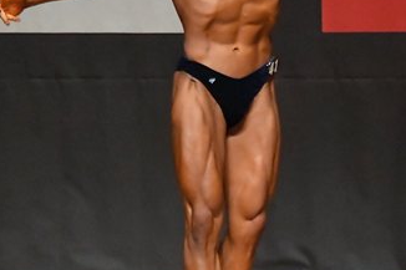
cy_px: 86
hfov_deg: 3.2
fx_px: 7225
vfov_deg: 2.1
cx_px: 258
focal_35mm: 641
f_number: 5.6
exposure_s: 1/400
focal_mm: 180
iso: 12800
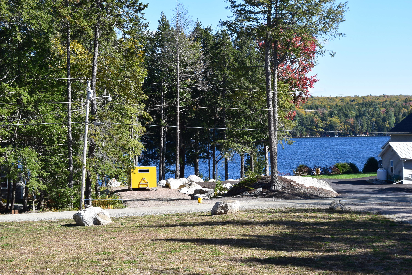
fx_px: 824
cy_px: 138
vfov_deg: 18.9
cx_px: 206
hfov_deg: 28.1
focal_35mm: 72
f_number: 11
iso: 400
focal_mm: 48
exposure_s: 1/500
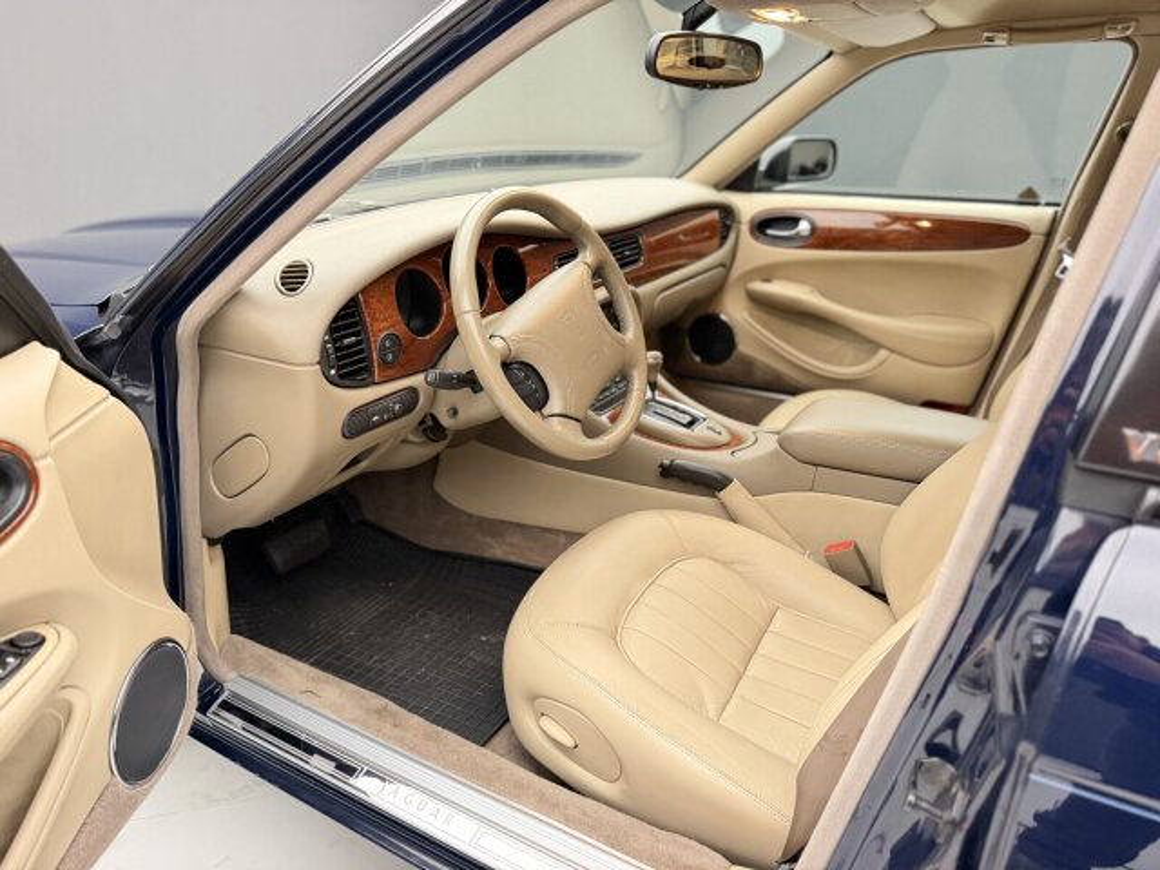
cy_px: 435
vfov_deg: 56.8
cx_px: 580
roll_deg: -0.2
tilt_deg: -21.8
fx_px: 804
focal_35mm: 24
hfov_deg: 71.6
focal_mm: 6.76
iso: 1000
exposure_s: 1/36
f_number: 1.78
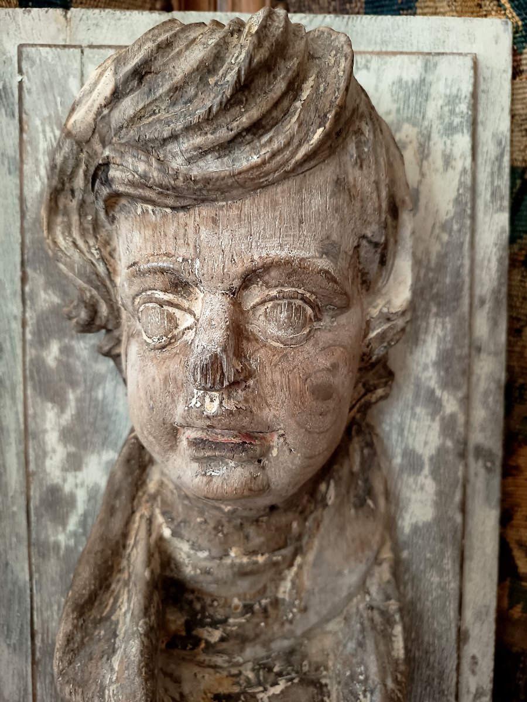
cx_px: 264
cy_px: 351
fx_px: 487
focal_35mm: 24
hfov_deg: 56.8
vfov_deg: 71.6
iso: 775
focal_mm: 5.24
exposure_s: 1/25
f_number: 1.7
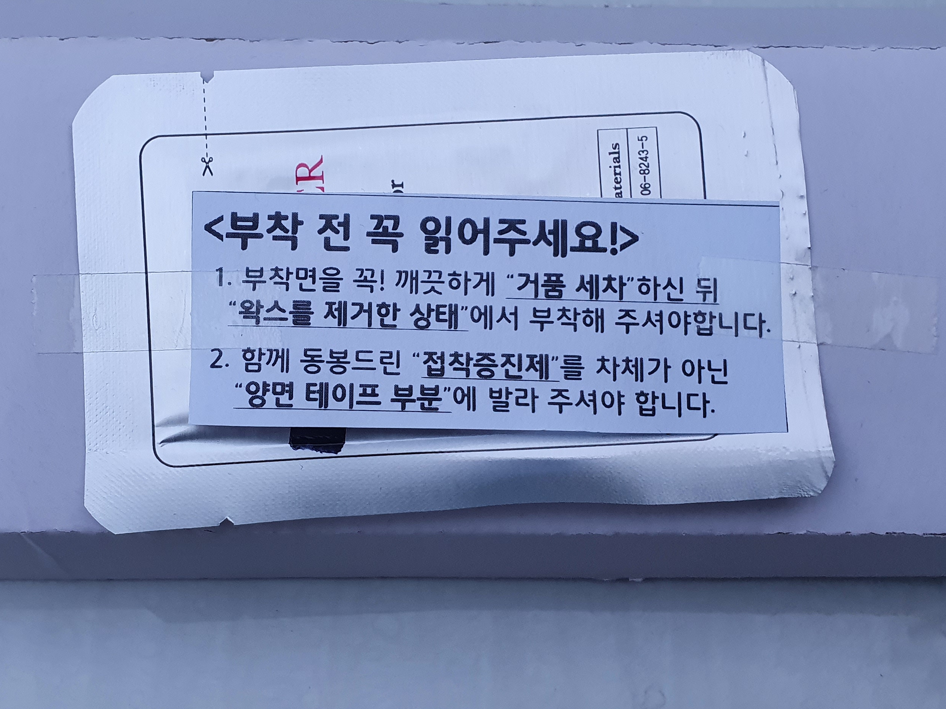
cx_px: 354
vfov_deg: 34.3
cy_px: 322
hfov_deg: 44.4
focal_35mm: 42
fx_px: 1148
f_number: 2.4
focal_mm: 4.32
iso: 200
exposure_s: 1/120
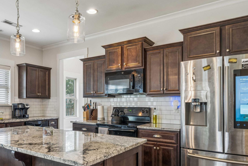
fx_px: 193
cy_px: 107
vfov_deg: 45.9
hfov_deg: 64.8
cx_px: 97
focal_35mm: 28
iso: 400
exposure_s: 1/4
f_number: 13
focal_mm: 16
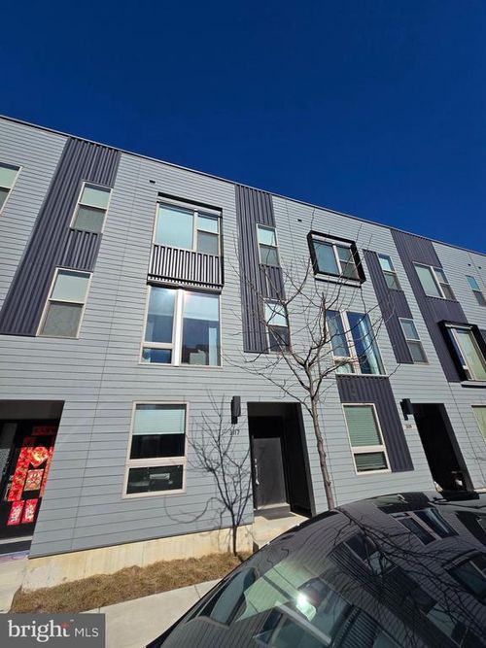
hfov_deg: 89.9
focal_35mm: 13
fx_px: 243
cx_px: 243
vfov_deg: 106.2
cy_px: 324
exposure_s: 1/4131
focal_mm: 2.2
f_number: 2.2
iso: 50
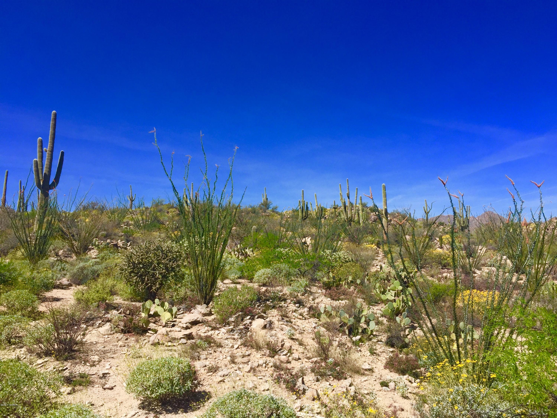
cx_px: 278
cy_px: 209
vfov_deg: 48.2
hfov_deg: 61.7
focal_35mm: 29
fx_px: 467
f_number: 2.2
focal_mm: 4.15
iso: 32
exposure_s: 1/2475
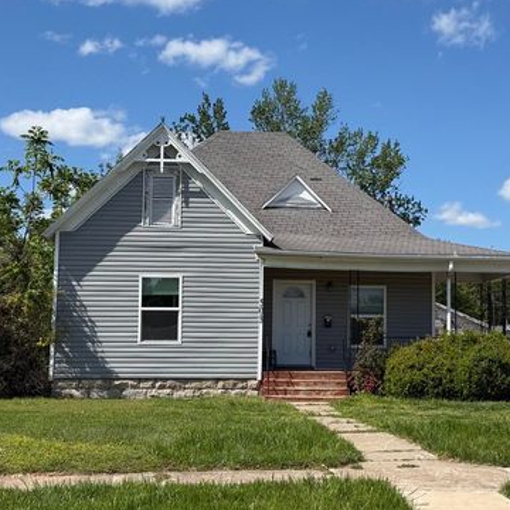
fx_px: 983
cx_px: 323
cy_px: 261
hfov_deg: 28.9
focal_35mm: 59
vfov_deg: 29.1
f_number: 1.78
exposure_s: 1/5587
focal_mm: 6.76
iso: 64
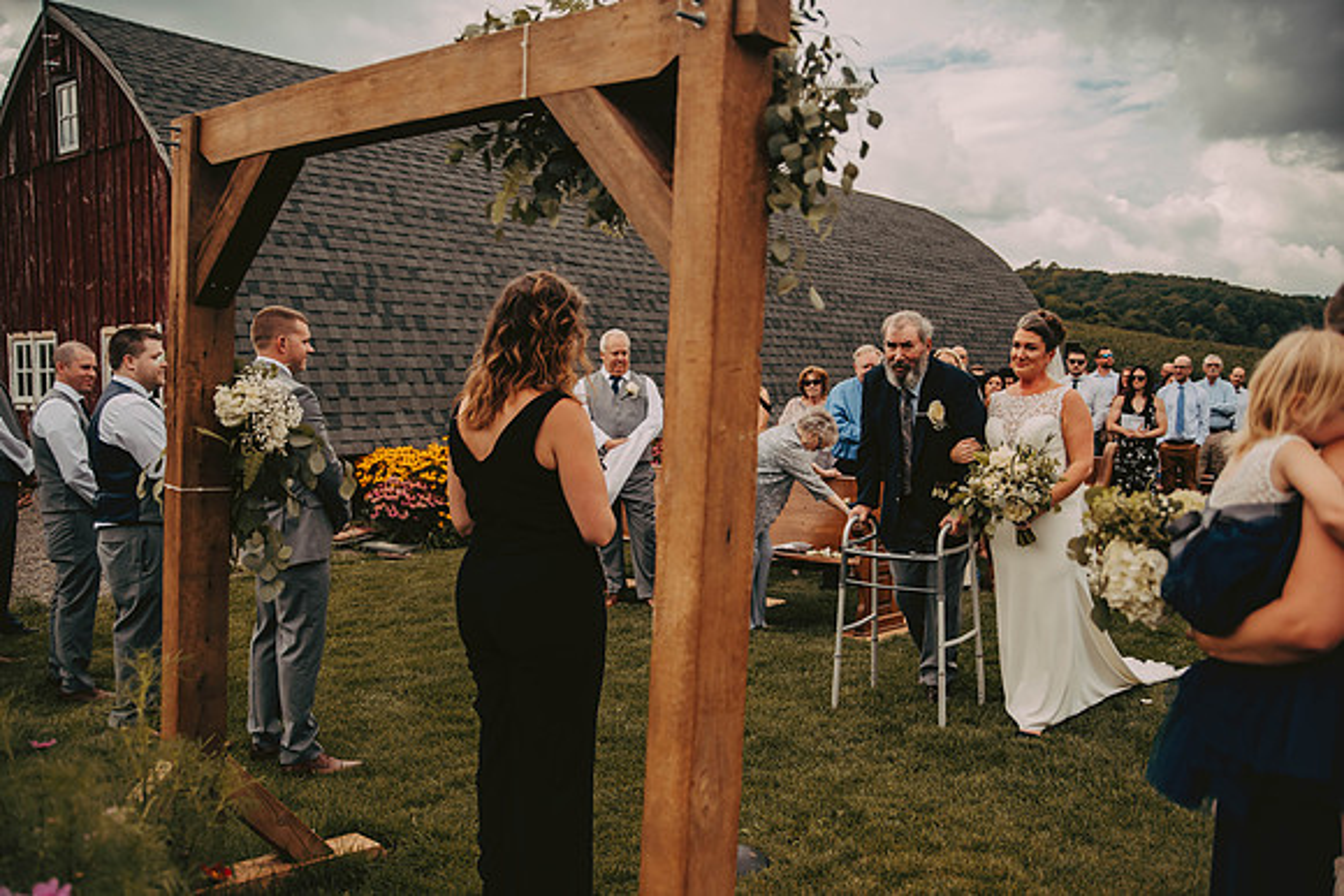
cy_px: 448
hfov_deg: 60.3
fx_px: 1158
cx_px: 672
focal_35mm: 31
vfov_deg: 42.3
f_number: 2.8
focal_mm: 31
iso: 320
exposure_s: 1/3200
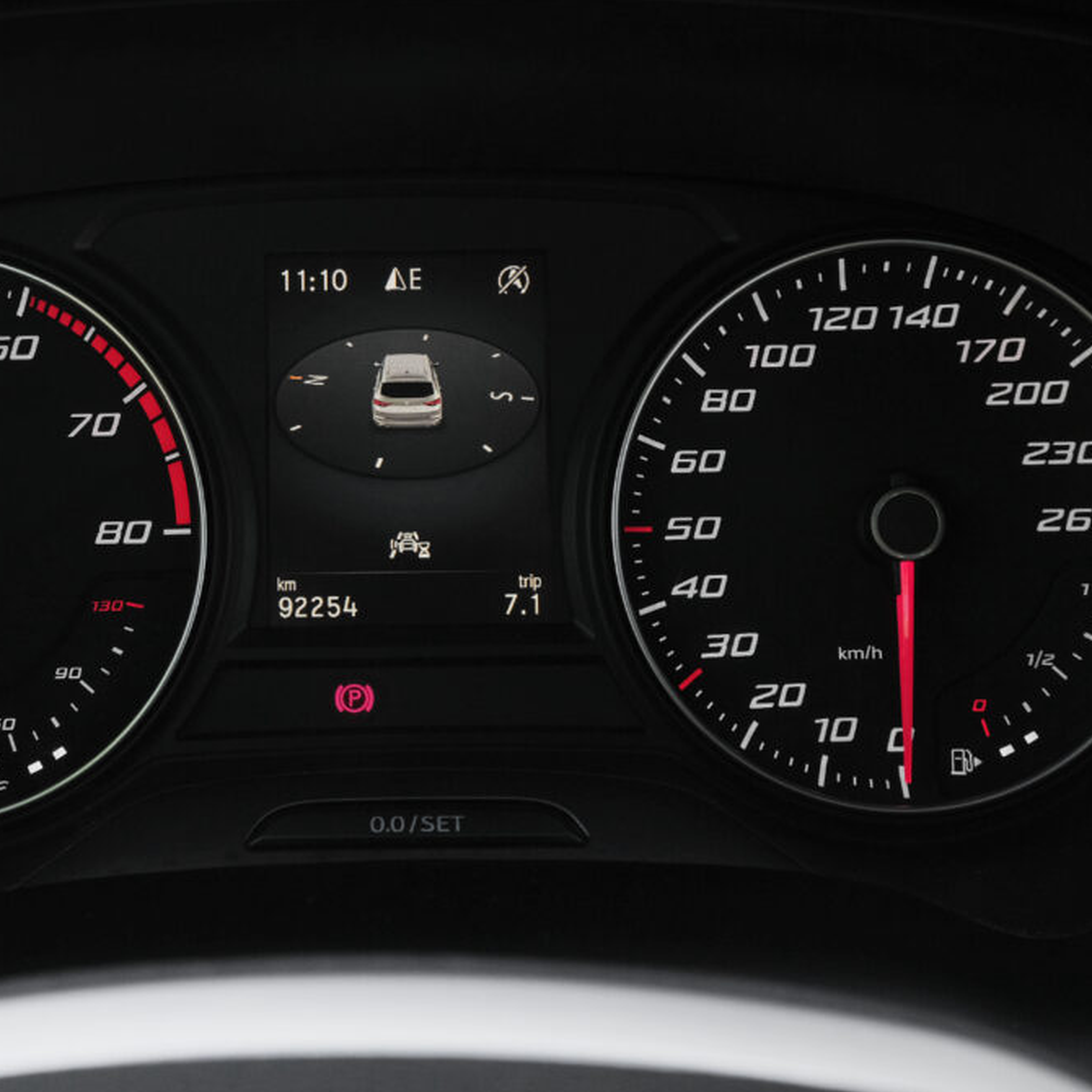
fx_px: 1856
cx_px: 407
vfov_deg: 32.8
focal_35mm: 52
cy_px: 552
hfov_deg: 32.6
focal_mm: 26.4
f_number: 9
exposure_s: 1/160
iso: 2000
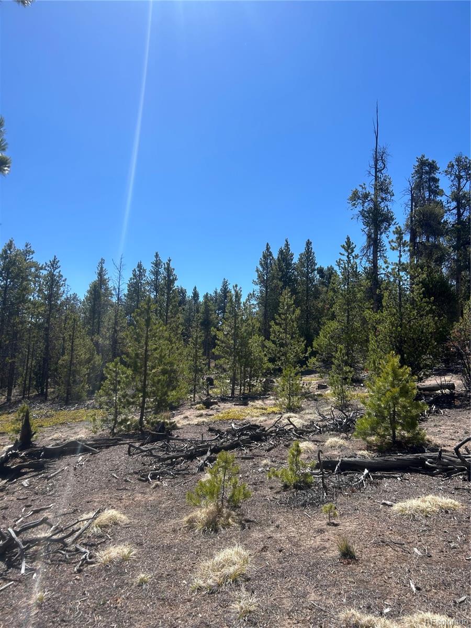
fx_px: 472
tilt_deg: +7.7
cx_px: 236
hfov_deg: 53.1
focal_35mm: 26
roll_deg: -3.0
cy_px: 314
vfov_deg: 67.3
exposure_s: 1/3257
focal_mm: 5.7
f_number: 1.5
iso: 50
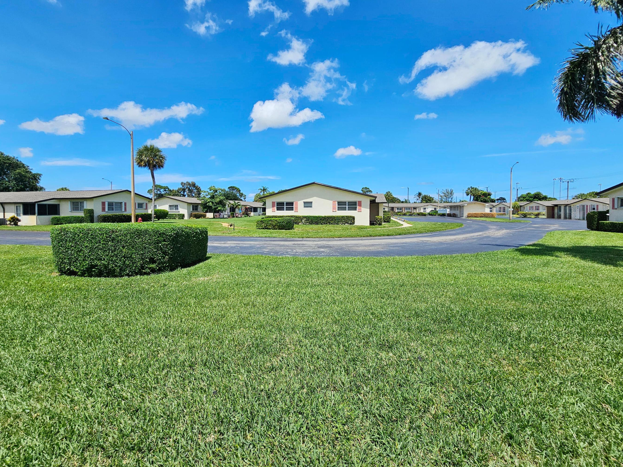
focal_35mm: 14
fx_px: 252
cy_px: 217
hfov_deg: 102.0
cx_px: 305
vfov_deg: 85.6
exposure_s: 1/3211
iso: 50
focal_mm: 2.2
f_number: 2.2
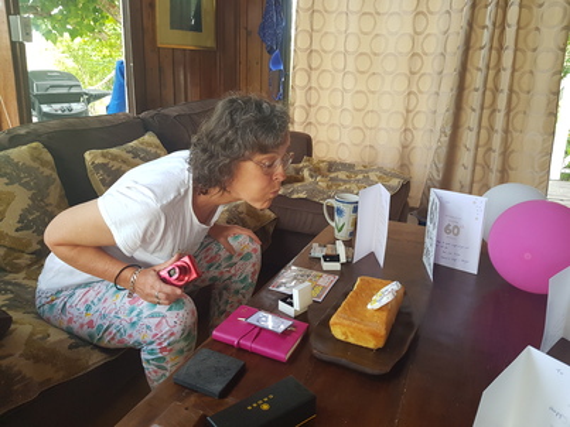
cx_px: 285
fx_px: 428
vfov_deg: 53.0
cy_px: 214
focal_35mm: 26
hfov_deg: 67.3
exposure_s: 1/50
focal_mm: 4.2
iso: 100
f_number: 1.7
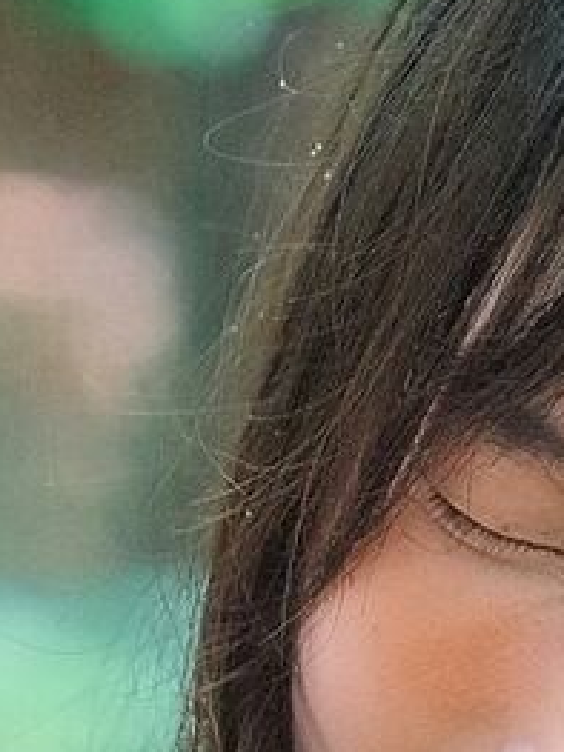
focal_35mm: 478
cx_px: 578
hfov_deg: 3.1
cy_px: 928
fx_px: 10393
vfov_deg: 4.1
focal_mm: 55
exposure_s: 1/60
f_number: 2.8
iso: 500
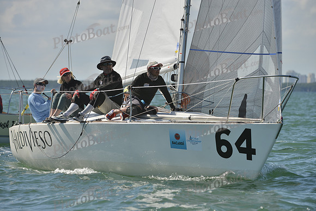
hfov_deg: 8.6
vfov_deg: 5.7
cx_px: 158
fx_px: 2107
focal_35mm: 240
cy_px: 106
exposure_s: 1/1000
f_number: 7.1
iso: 200
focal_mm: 240
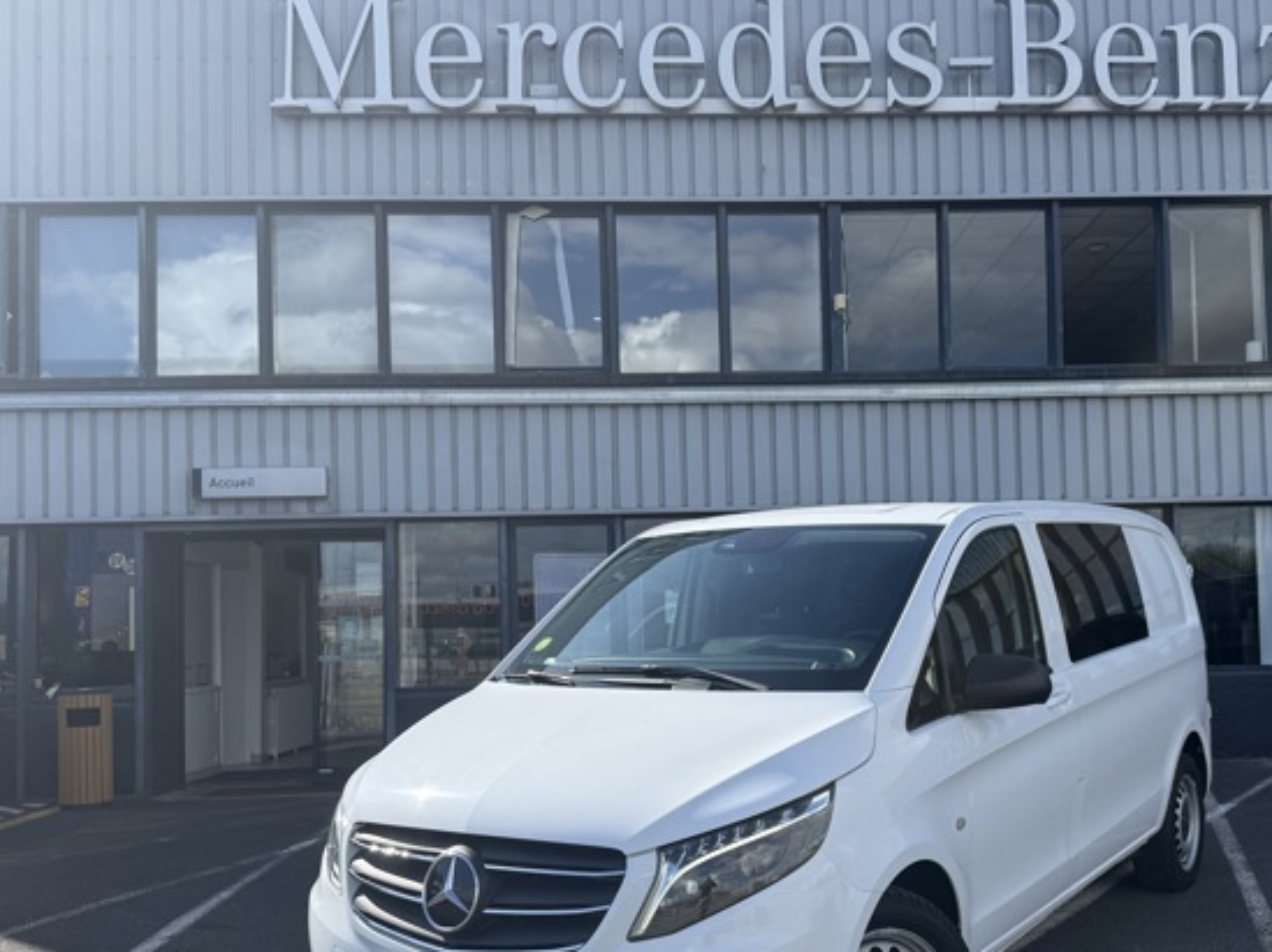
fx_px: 1285
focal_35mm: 35
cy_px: 572
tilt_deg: +3.2
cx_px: 741
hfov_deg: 52.4
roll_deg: +1.1
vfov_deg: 40.5
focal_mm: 6.76
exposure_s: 1/4673
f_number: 1.78
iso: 100
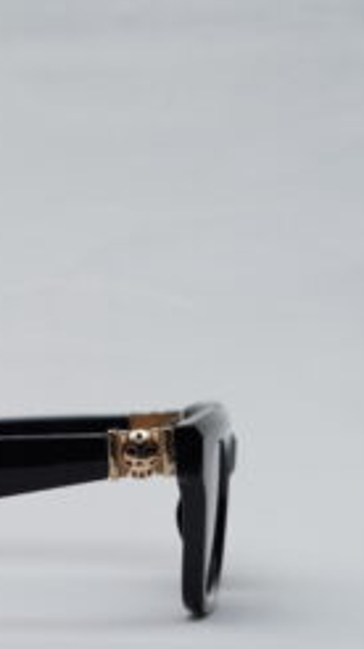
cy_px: 485
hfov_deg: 9.4
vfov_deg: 16.7
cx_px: -29
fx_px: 2201
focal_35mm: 128
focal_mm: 50
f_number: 9
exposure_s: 1/160
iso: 100
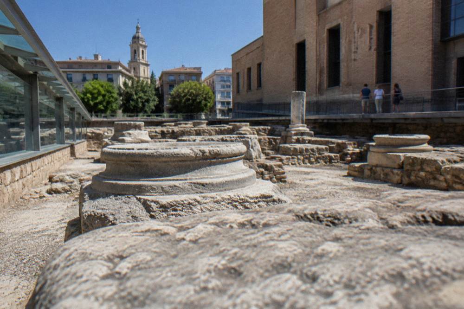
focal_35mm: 35
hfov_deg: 54.5
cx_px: 232
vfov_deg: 37.8
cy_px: 154
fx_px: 451
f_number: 7.1
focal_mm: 35
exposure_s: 1/500
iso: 400
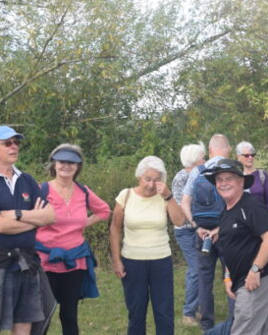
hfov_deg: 16.0
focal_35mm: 93
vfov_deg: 20.6
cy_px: 191
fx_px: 922
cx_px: 301
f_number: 8
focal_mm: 22
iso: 400
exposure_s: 1/250
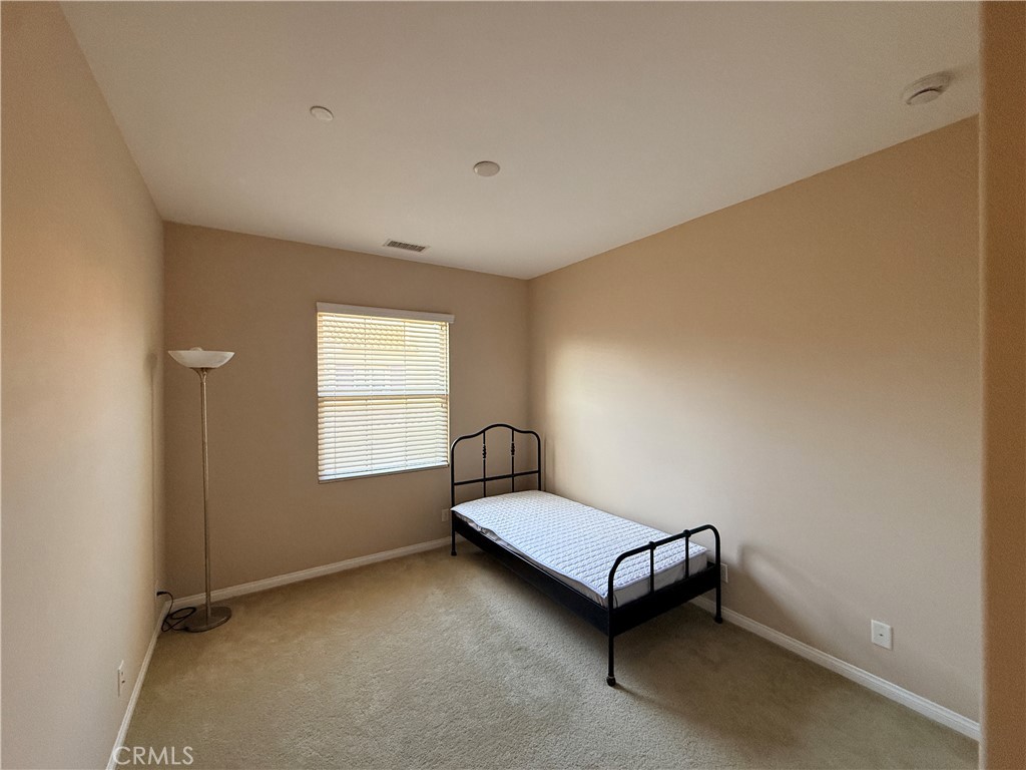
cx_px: 513
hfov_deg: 102.1
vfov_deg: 85.7
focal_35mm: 14
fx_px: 415
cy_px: 385
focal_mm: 2.22
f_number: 2.2
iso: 320
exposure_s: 1/120
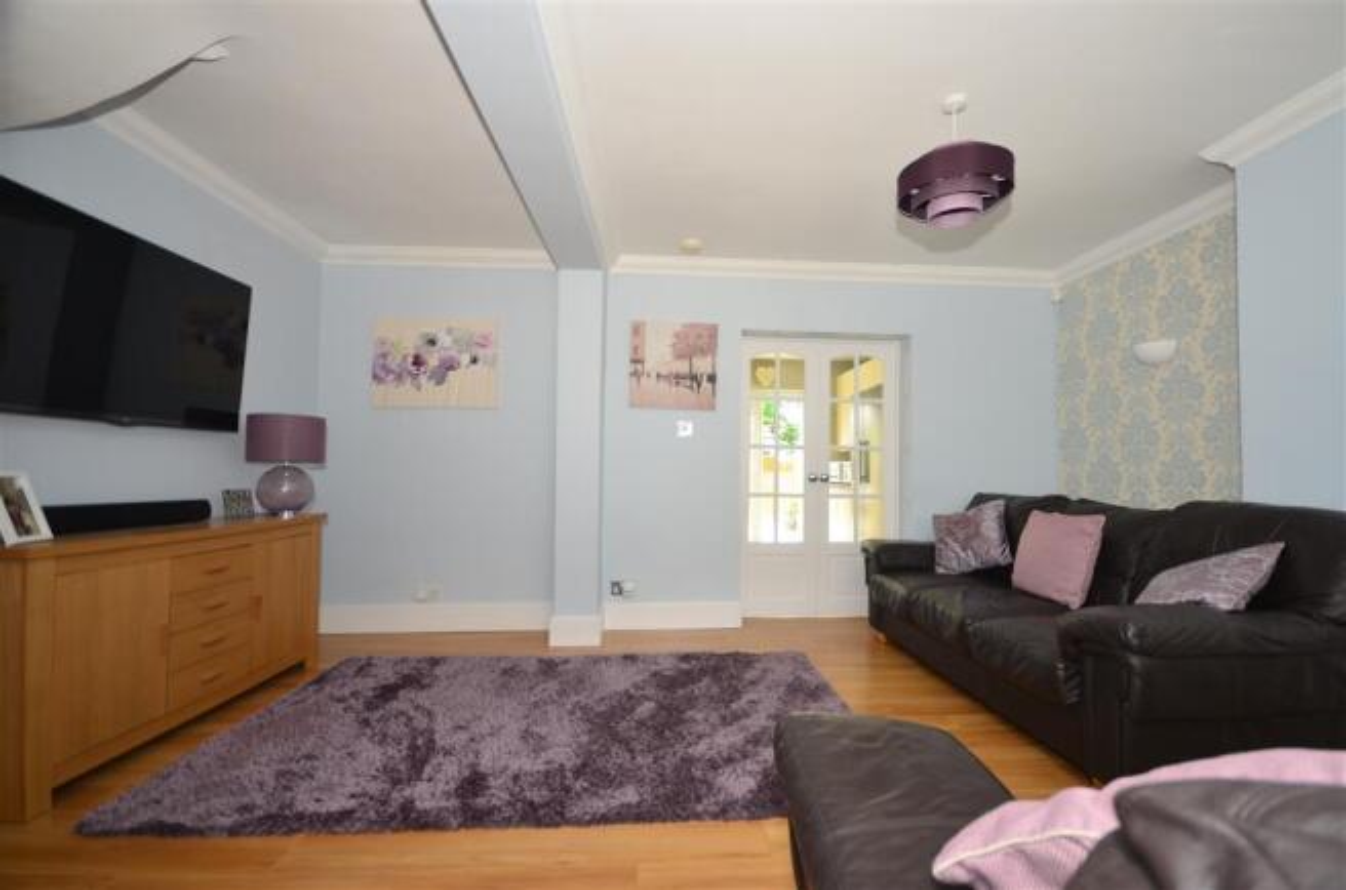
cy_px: 445
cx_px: 673
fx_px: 559
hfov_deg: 100.5
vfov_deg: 77.0
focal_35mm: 15
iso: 200
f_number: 5
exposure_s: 1/25
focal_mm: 10
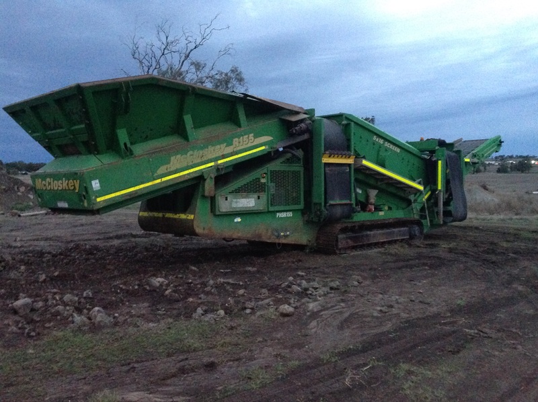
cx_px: 269
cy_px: 201
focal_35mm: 35
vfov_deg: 40.6
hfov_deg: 52.7
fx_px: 543
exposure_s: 1/15
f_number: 2.4
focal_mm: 4.28
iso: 800
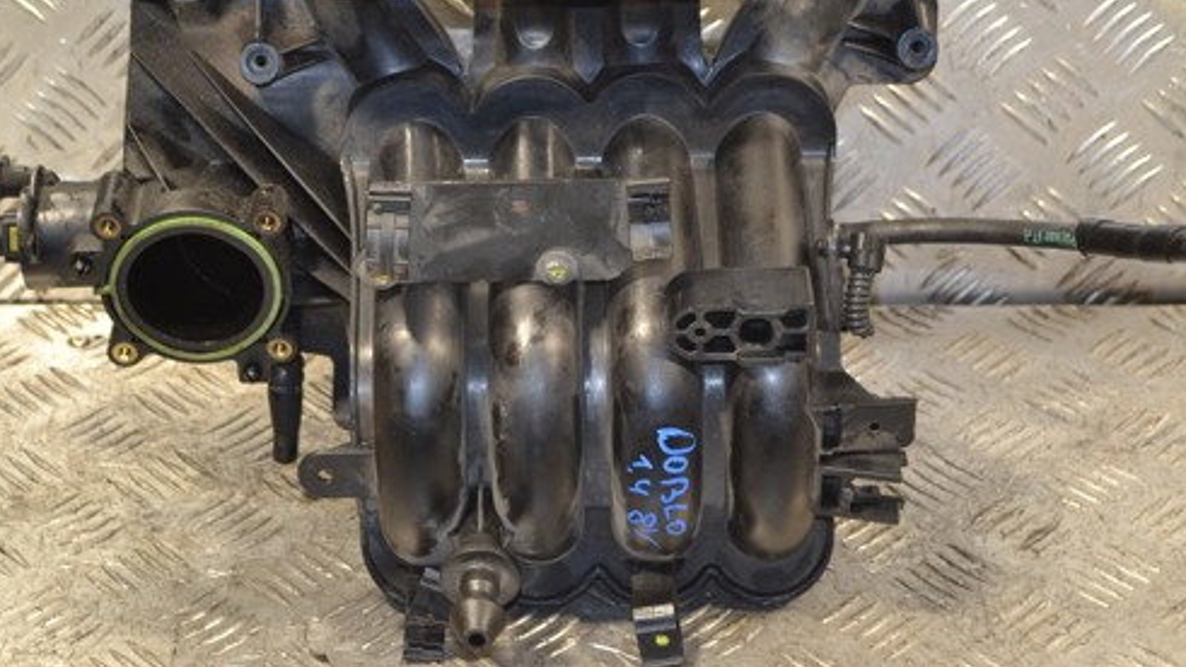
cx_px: 551
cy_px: 179
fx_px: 2704
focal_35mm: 86
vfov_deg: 14.0
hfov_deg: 24.7
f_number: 5.3
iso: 560
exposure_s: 1/60
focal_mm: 42
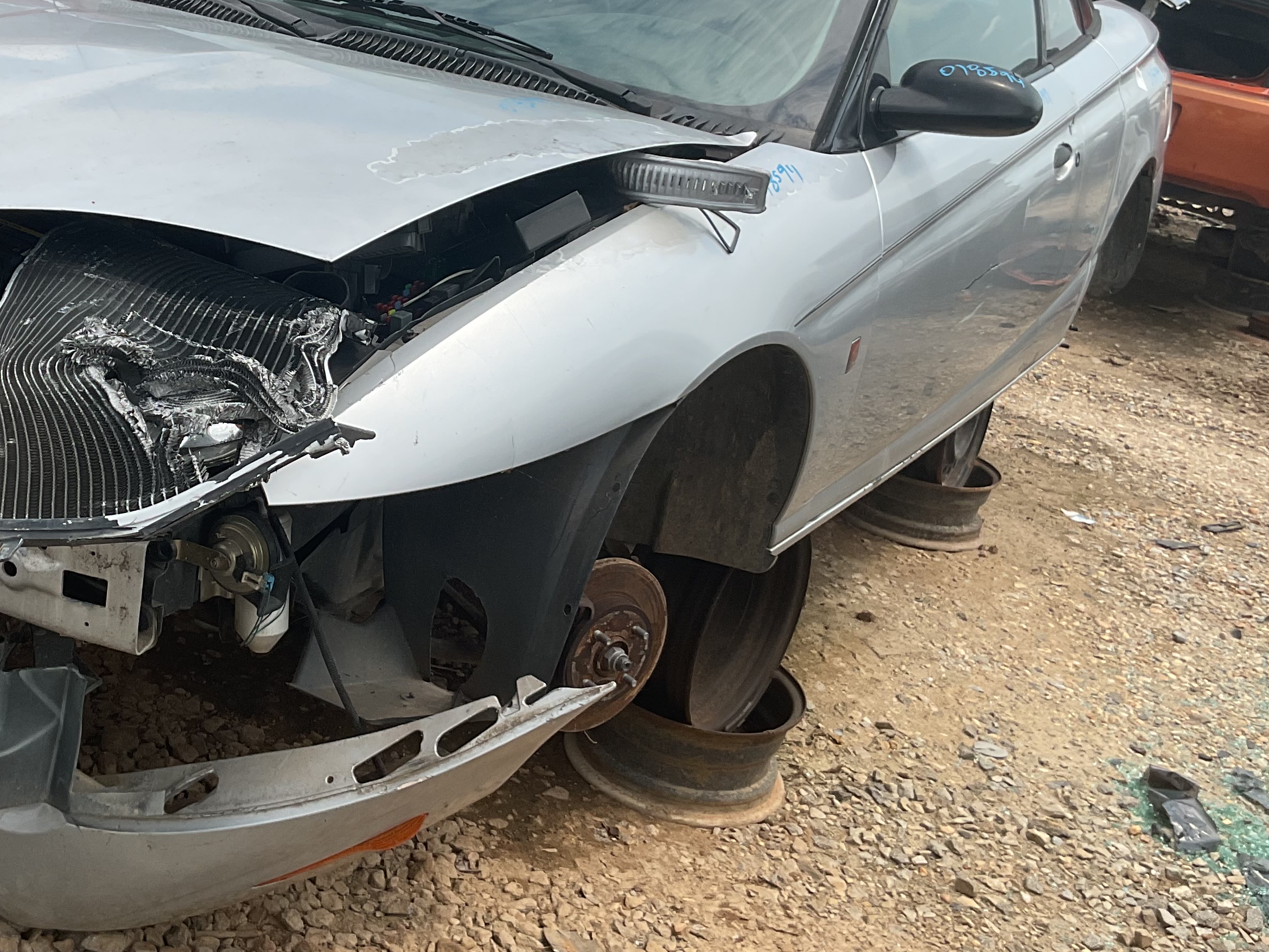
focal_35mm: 50
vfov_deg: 28.9
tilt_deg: -15.8
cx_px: 438
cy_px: 315
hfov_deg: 37.8
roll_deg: -11.5
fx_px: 1833
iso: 16
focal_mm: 3
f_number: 1.8
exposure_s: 1/1786
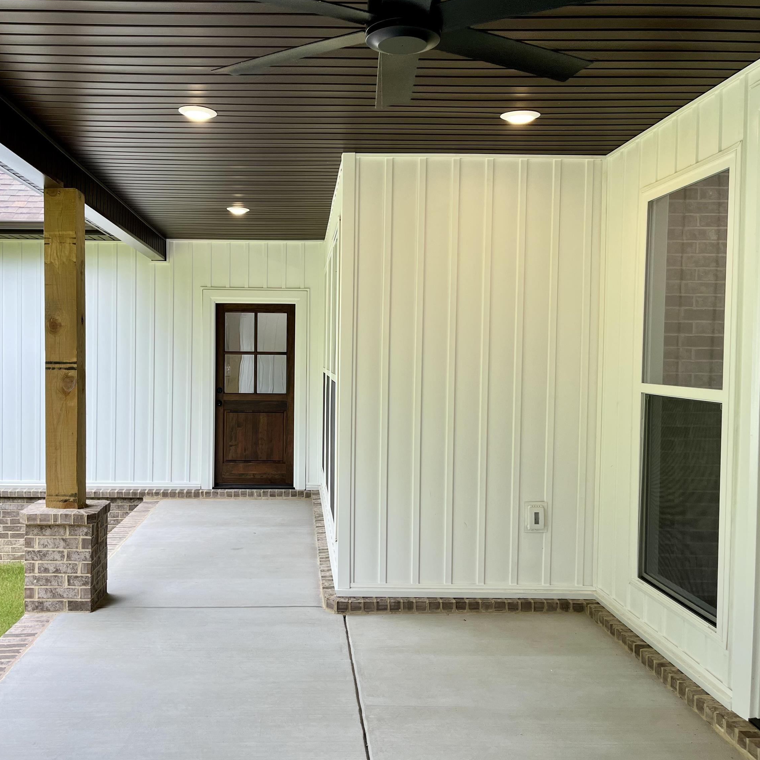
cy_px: 381
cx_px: 297
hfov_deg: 52.1
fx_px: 770
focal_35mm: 31
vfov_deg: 52.5
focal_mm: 5.1
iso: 32
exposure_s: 1/150
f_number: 1.6
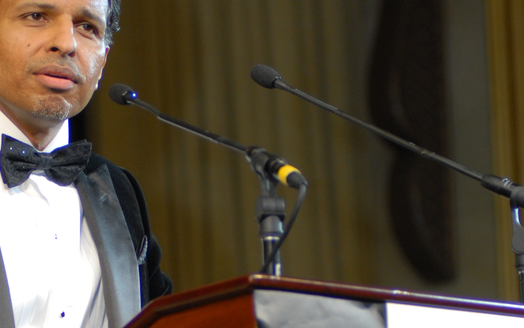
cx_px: 178
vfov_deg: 4.4
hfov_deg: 7.0
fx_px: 4285
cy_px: 415
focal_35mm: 300
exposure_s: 1/250
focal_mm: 80
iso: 250
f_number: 2.8
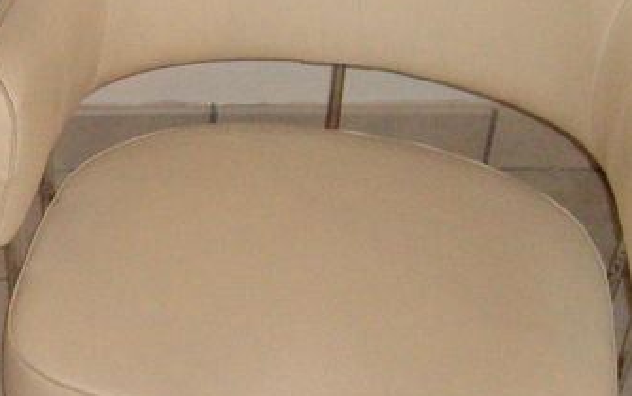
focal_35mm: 111
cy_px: 207
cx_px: -64
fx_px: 1913
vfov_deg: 11.8
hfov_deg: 18.1
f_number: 2.8
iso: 400
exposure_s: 1/45
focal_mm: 5.8
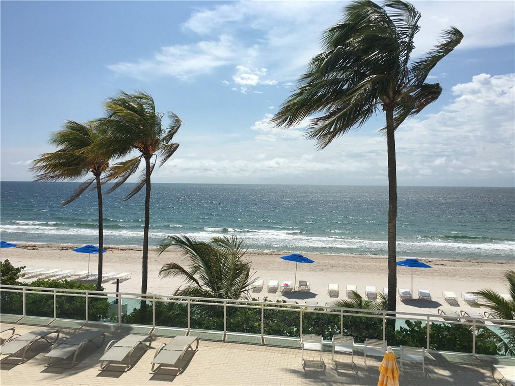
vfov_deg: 48.2
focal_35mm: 29
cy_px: 193
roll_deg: -0.7
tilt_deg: -0.8
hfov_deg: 61.7
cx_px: 258
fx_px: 431
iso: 25
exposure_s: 1/4274
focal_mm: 4.15
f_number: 2.2
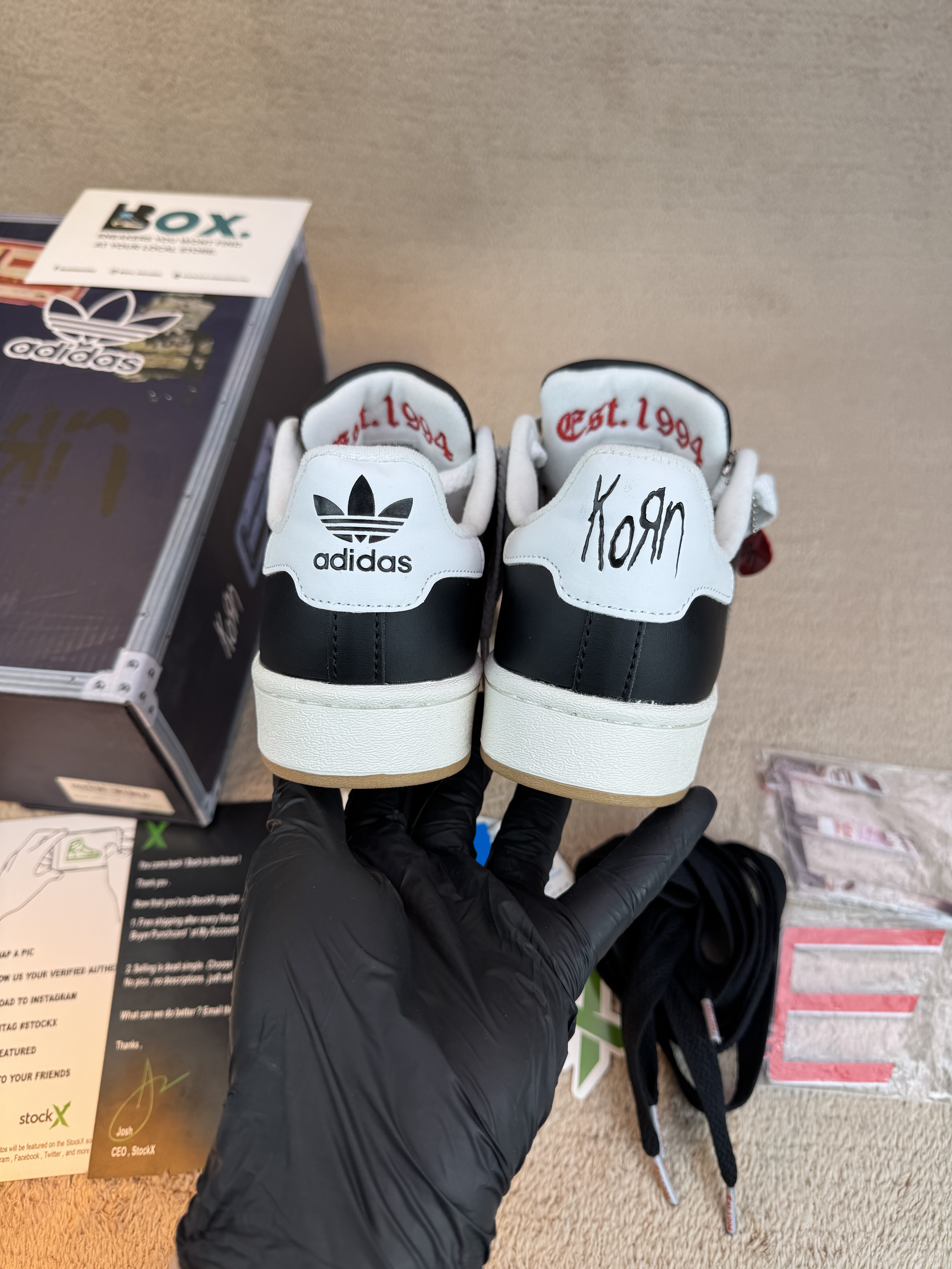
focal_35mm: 24
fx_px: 880
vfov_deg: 71.6
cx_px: 476
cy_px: 634
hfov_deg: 56.8
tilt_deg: -54.8
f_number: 1.78
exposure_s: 1/739
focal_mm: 6.76
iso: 80
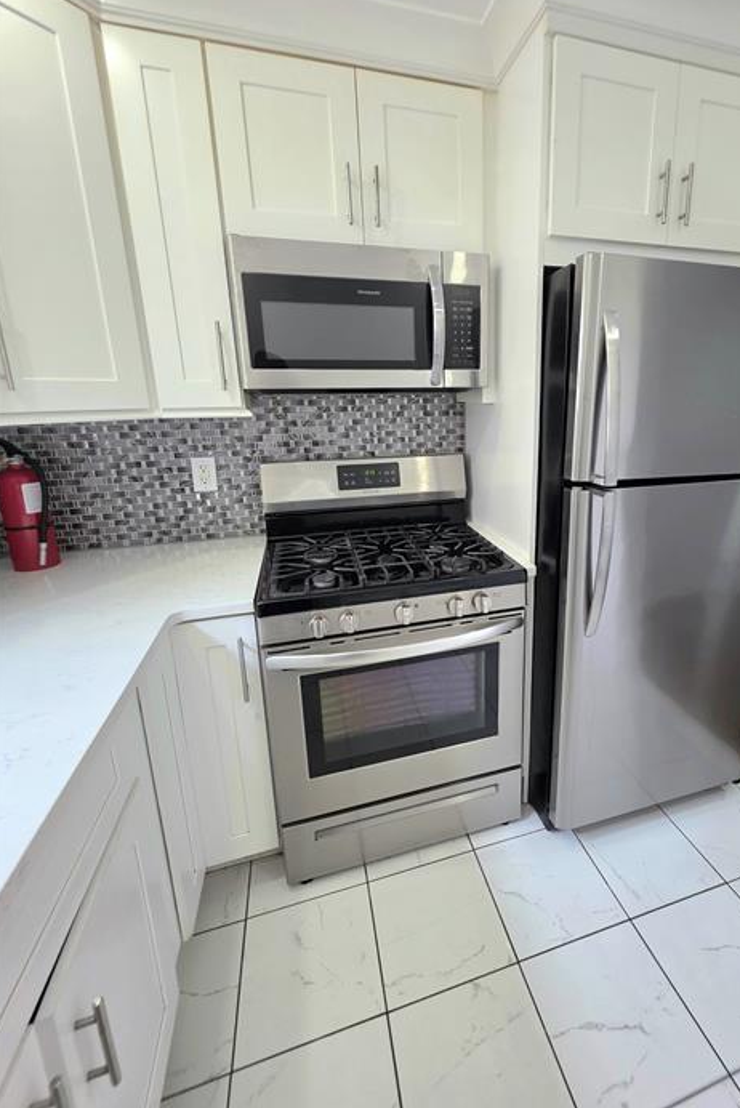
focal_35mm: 15
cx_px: 455
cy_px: 520
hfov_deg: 76.2
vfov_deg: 100.2
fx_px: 462
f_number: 1.9
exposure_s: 1/120
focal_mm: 2.2
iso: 125
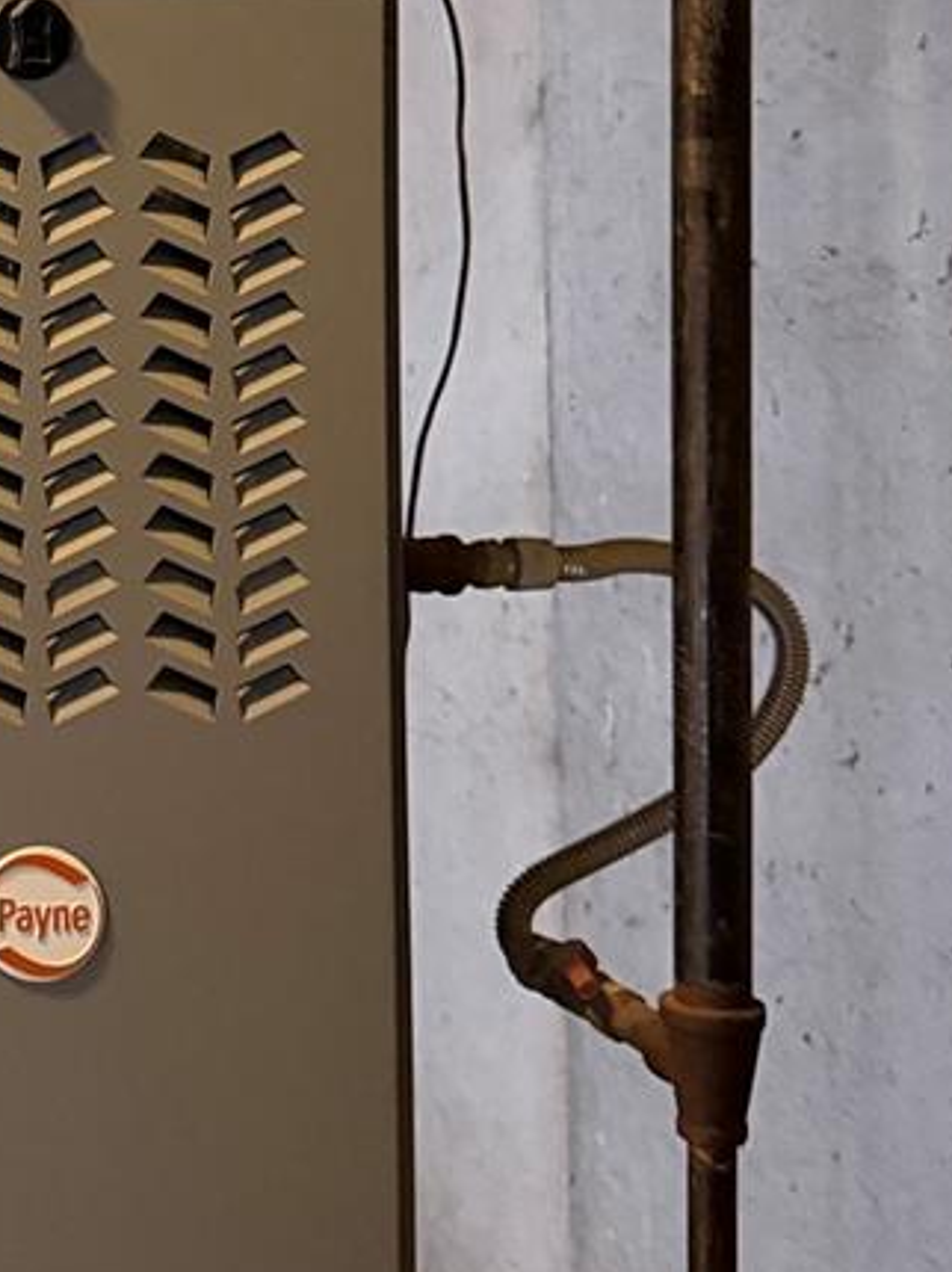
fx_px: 2459
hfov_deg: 20.1
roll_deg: +1.1
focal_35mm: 67
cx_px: -275
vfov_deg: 28.5
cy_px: 293
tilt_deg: -1.0
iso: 1000
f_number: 1.78
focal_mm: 6.76
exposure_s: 1/40
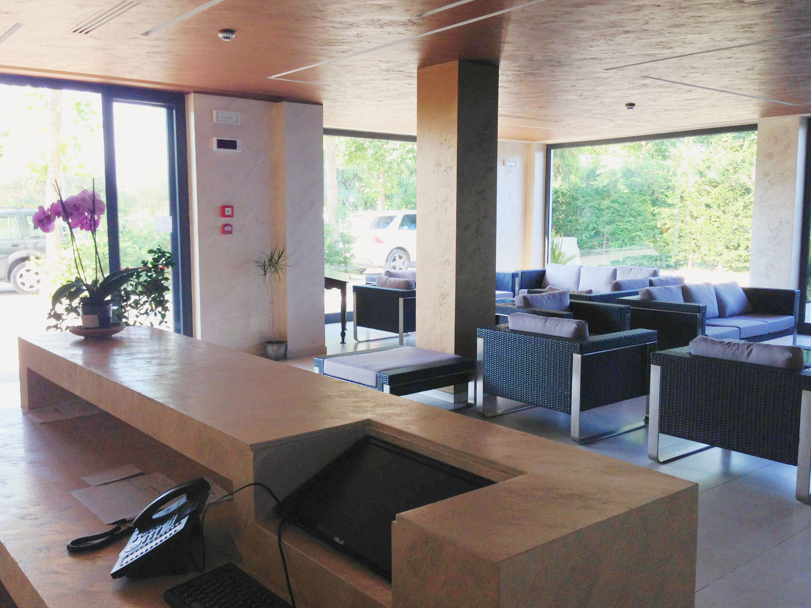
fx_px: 797
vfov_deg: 41.8
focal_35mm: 34
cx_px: 410
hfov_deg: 54.0
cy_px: 303
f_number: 2.4
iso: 64
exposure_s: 1/60
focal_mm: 4.1
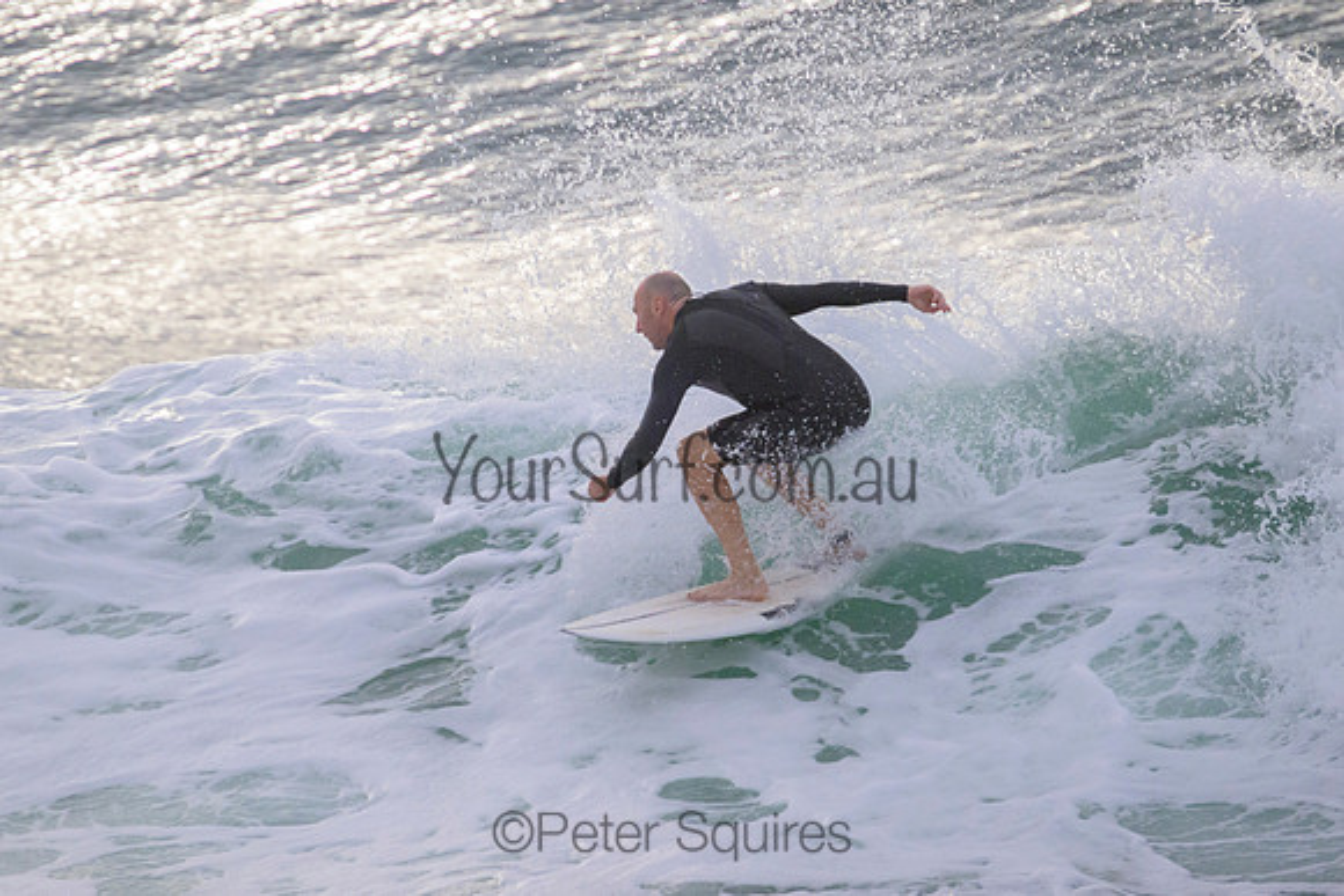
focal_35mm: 958
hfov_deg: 2.2
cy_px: 401
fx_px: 35766
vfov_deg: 1.4
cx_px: 689
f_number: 11
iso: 2800
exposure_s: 1/1600
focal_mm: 800
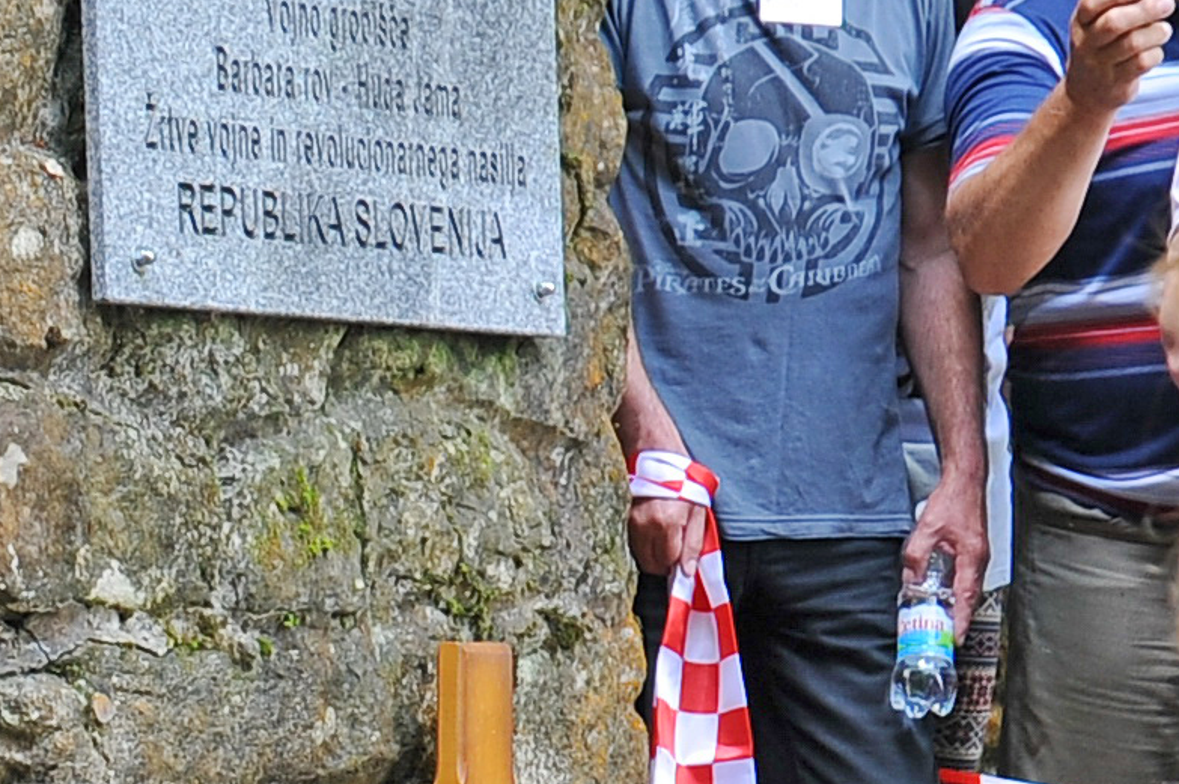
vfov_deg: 7.7
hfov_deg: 11.6
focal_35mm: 174
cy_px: 1151
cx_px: -221
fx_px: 5695
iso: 400
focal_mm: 32
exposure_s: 1/80
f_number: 4.5
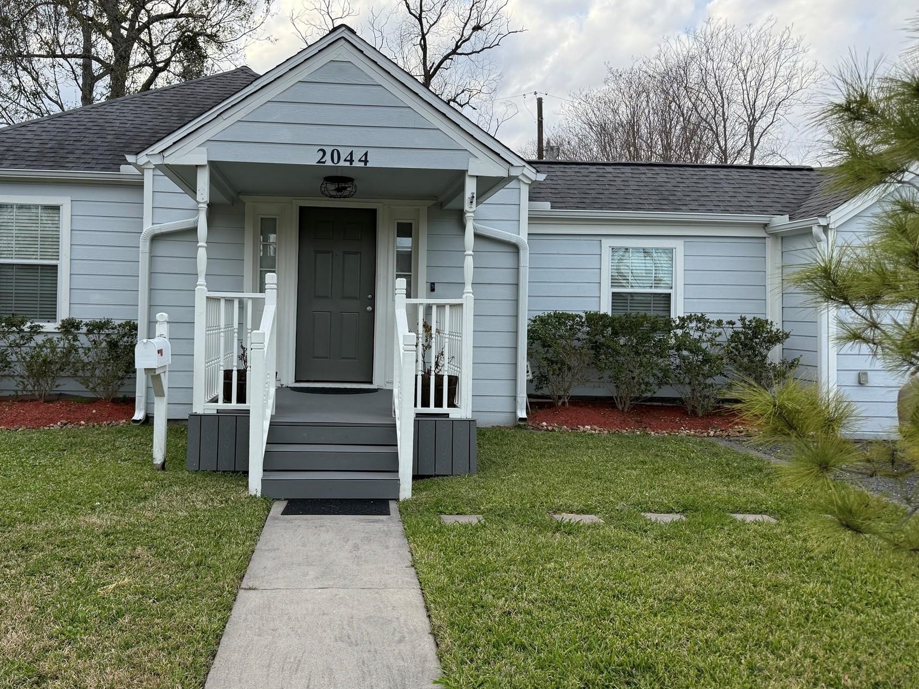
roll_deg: -0.8
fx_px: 770
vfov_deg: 48.2
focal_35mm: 29
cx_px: 377
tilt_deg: -0.3
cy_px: 327
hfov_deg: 61.2
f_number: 1.78
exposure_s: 1/1337
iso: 100
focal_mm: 6.76
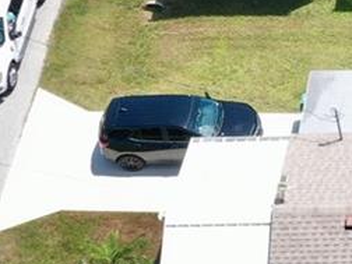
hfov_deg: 11.0
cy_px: -91
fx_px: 1739
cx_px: 580
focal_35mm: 171
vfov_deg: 8.5
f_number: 5.6
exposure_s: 1/320
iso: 100
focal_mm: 10.26
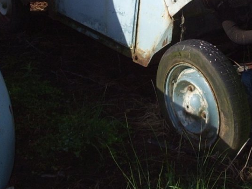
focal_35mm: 83
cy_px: 26
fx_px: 604
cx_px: 173
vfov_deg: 17.6
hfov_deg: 23.4
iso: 100
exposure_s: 1/800
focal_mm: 5.8
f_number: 4.3
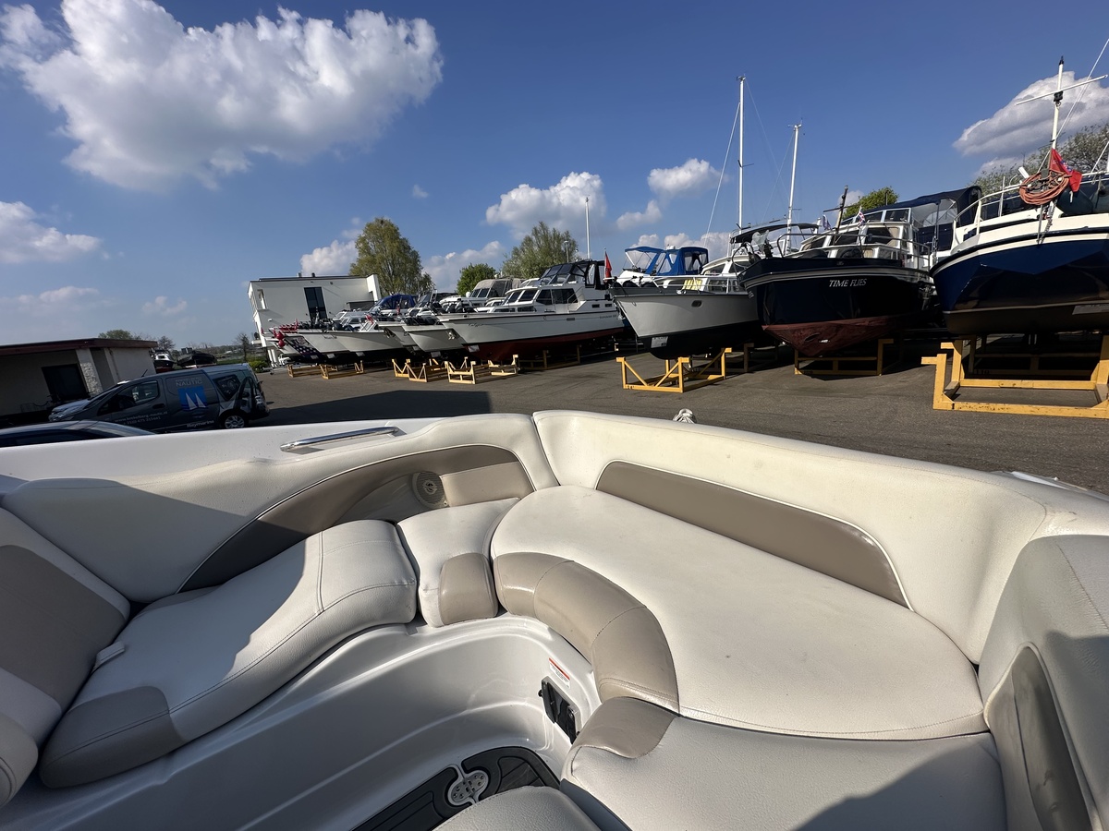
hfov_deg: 102.1
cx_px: 554
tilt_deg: -12.2
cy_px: 416
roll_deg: +6.3
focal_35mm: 14
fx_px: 449
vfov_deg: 85.7
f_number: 2.2
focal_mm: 2.22
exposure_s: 1/4000
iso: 50
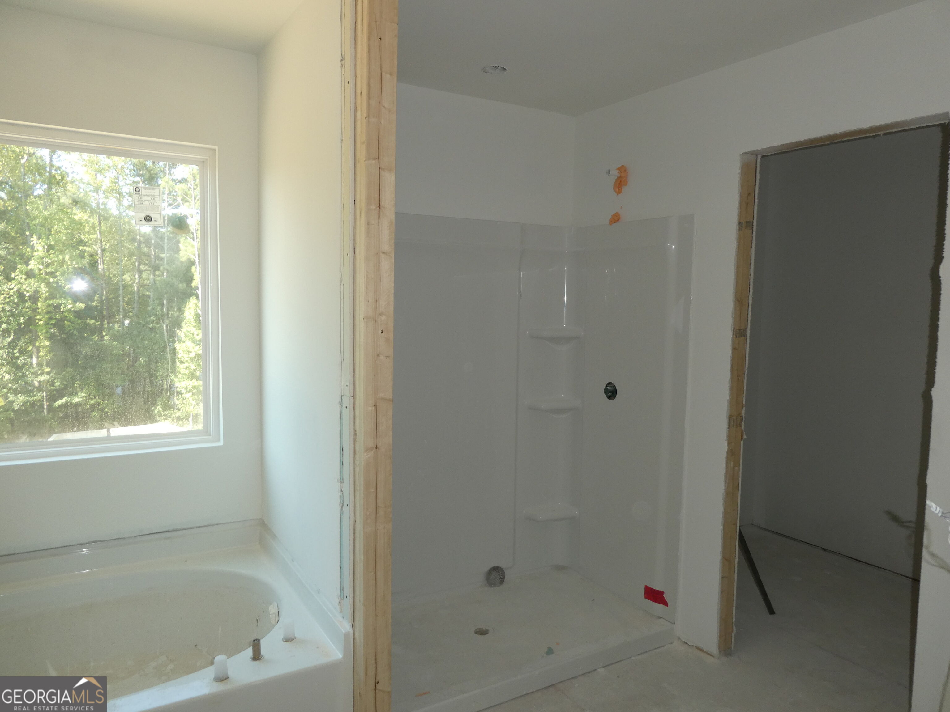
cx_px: 475
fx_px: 659
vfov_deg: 56.8
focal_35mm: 24
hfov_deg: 71.6
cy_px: 356
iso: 100
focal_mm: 4.3
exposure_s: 1/60
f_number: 3.3
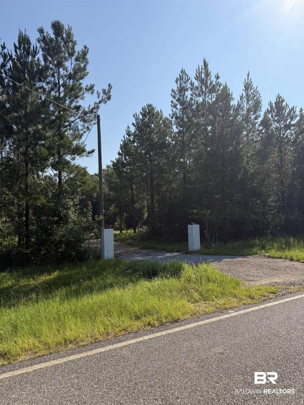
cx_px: 152
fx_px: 281
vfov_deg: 71.6
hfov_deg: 56.8
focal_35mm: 24
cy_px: 202
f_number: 1.78
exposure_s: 1/6711
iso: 100
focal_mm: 6.76
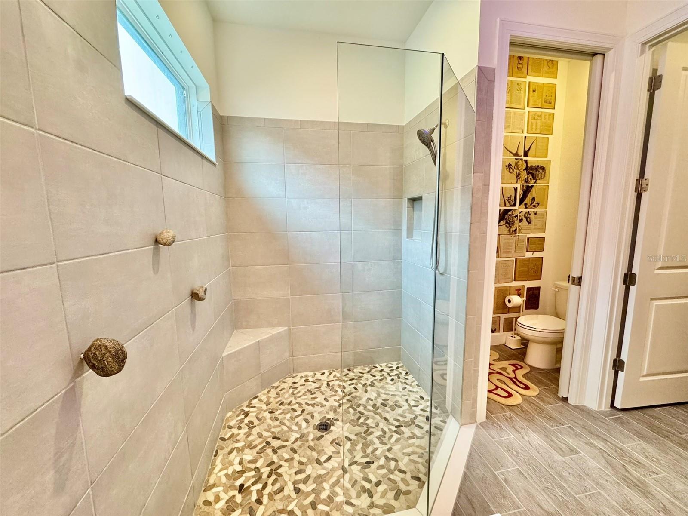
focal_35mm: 14
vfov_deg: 85.7
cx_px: 344
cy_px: 258
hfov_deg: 102.1
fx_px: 278
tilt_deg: -7.8
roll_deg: -0.1
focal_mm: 2.22
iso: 250
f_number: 2.2
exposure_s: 1/120
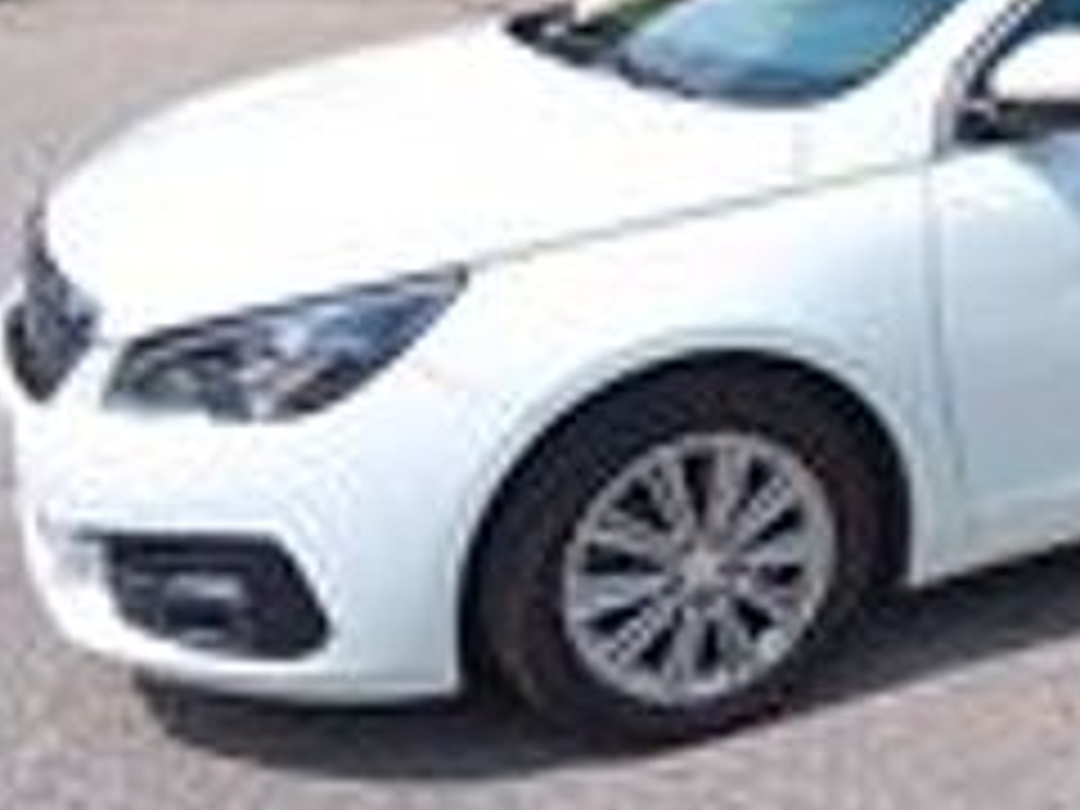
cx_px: 1008
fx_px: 1685
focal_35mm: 54
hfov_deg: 33.3
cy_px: 338
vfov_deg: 27.0
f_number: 2.2
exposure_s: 1/1464
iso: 113
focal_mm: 3.79
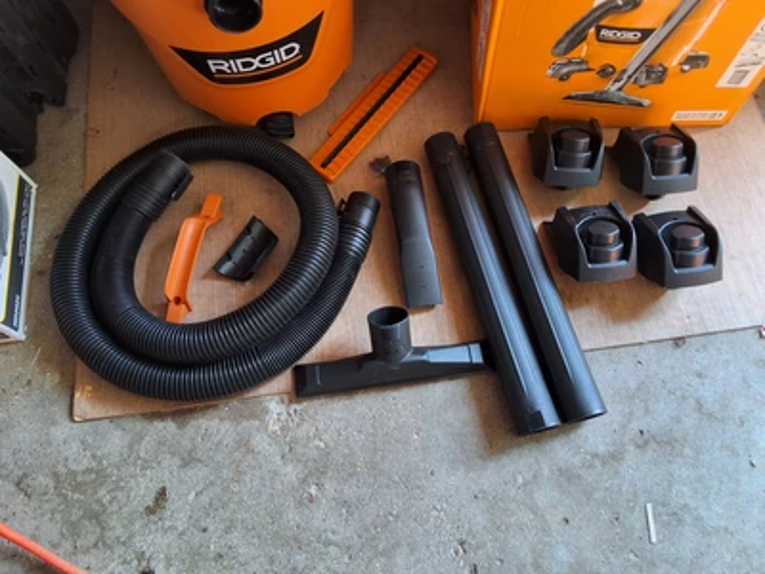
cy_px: 287
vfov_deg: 49.7
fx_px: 619
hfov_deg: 63.4
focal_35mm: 28
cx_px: 382
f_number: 1.9
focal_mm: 2.91
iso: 80
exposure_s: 1/40
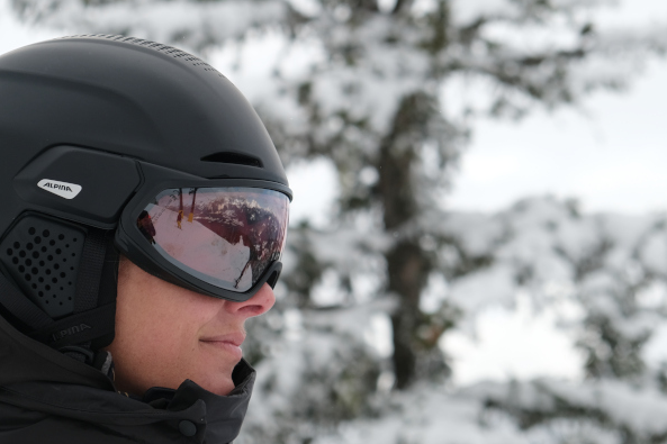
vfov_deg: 10.9
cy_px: 189
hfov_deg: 16.2
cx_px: 244
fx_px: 2334
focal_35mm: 126
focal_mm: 55
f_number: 4.5
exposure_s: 1/1000
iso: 250
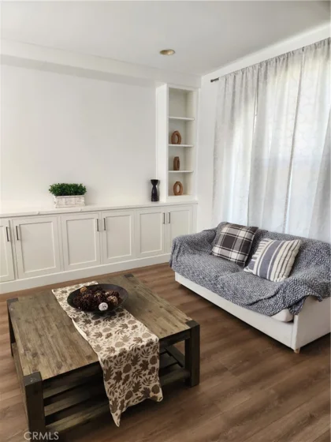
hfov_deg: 58.9
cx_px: 166
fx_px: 293
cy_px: 221
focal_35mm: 23
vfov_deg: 73.9
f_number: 1.8
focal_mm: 5.4
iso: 125
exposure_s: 1/180
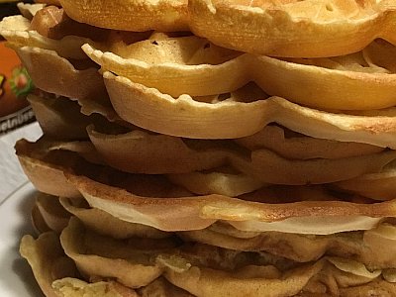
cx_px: 198
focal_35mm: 29
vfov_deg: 48.2
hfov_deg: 61.7
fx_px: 332
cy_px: 148
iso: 200
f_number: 2.2
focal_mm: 4.15
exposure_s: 1/25
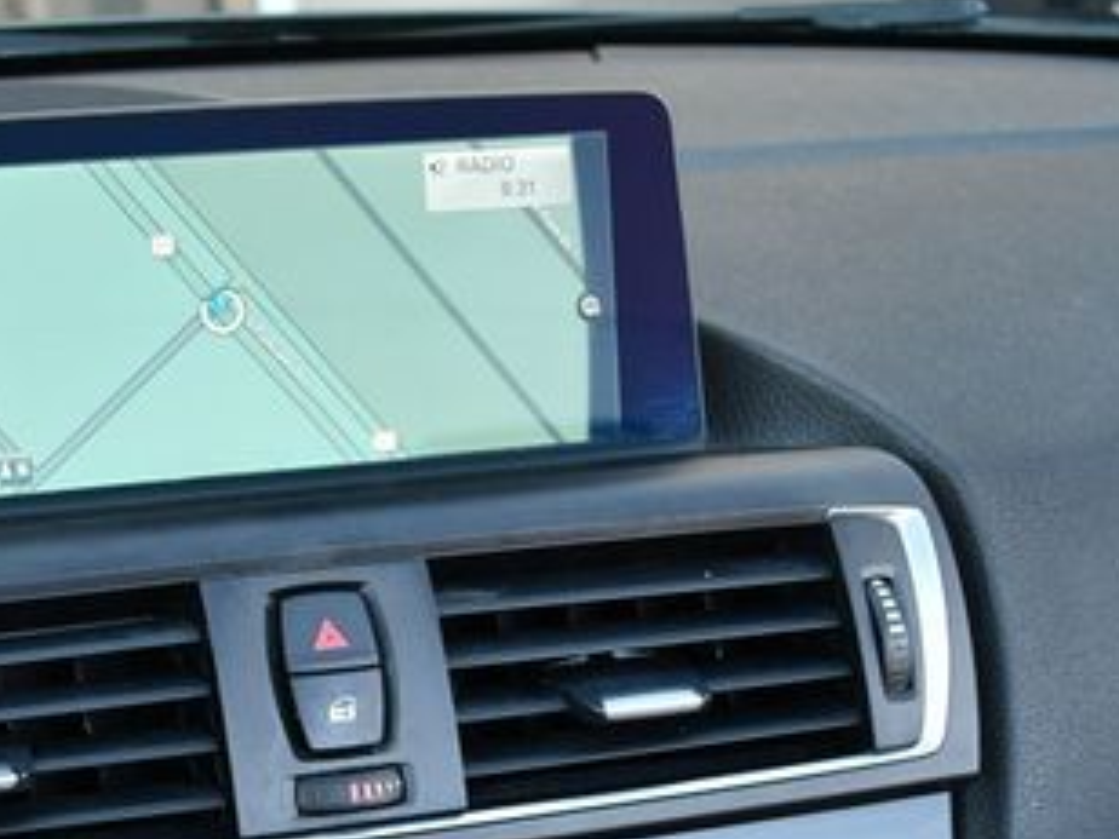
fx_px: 2327
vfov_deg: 20.1
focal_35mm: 72
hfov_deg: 26.5
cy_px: 726
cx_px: 211
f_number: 3.5
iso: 720
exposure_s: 1/250
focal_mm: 18
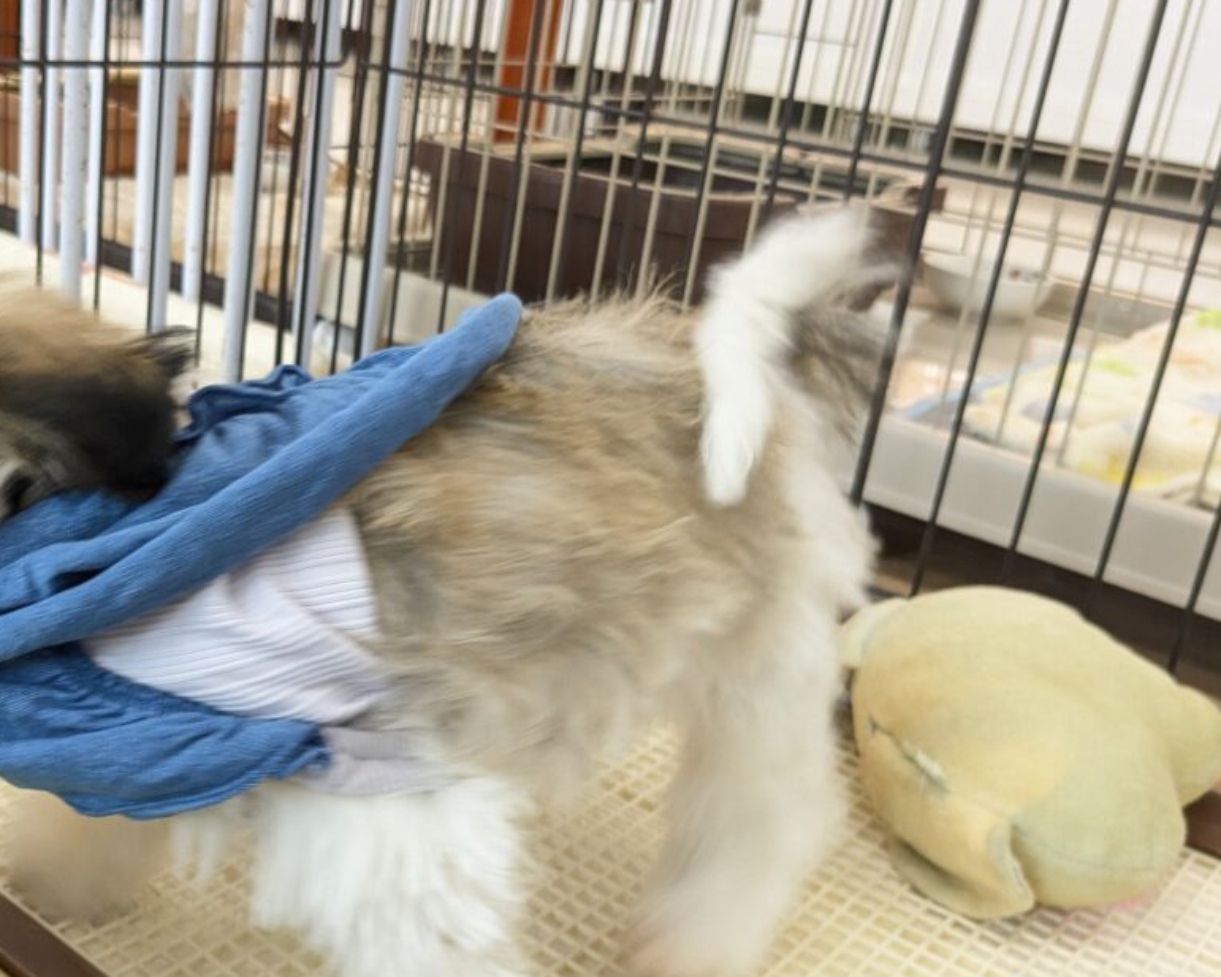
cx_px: 356
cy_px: 564
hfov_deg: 43.8
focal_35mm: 41
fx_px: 1482
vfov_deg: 36.4
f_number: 1.73
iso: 159
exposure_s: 1/99.9
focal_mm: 4.38
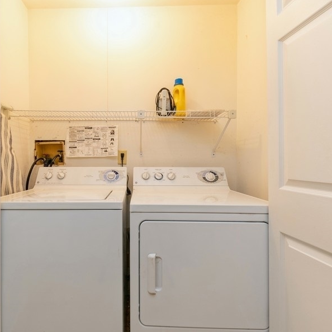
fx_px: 195
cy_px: 167
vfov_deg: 80.7
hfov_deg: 79.4
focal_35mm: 18
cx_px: 127
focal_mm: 14
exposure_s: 1/8
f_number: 9
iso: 200
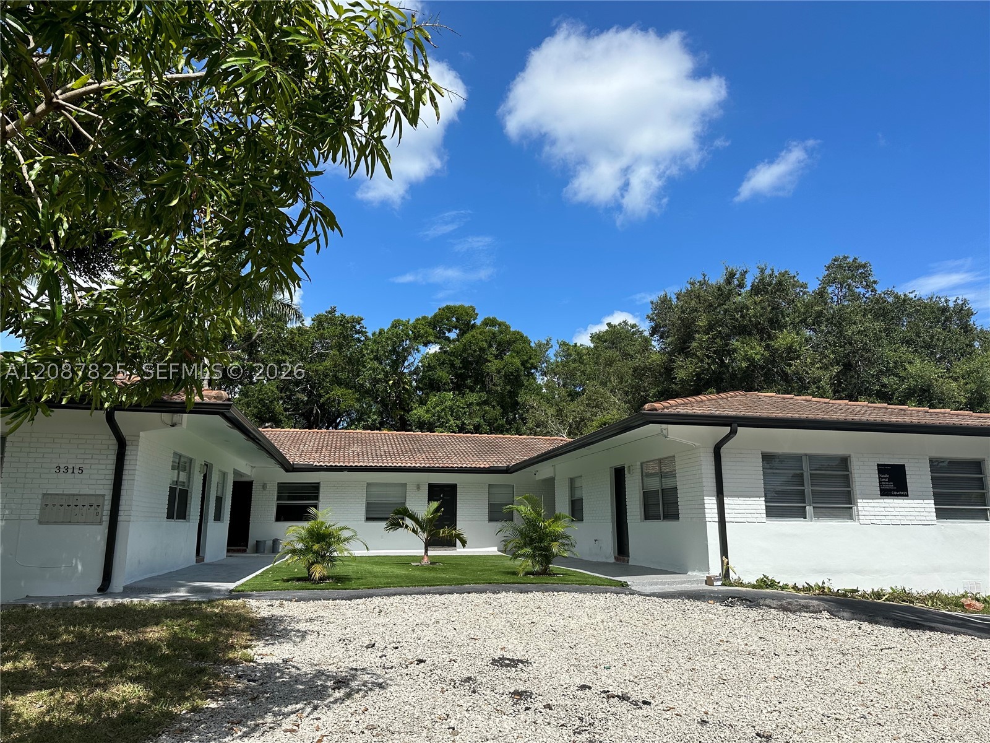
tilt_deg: +11.1
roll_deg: -1.2
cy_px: 372
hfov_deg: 71.6
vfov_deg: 56.8
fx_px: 686
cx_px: 495
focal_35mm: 24
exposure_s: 1/5848
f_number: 1.78
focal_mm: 6.86
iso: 80
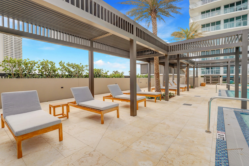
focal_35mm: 17
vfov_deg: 70.4
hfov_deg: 93.2
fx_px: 118
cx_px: 131
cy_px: 80
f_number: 5.6
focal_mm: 16
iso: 320
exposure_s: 1/1250
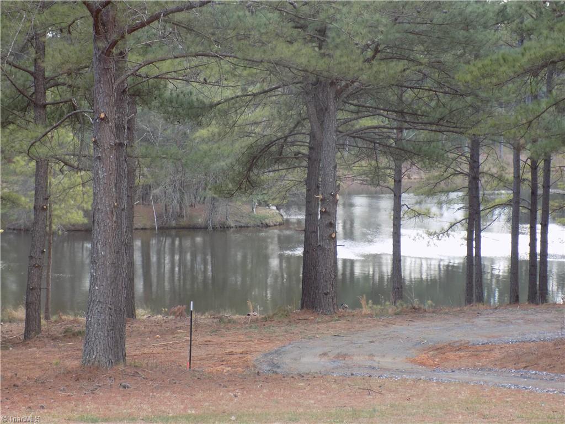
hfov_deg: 20.2
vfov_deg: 15.2
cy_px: 212
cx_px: 282
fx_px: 1583
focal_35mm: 97
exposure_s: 1/40
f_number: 4.6
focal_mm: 17.2
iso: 80
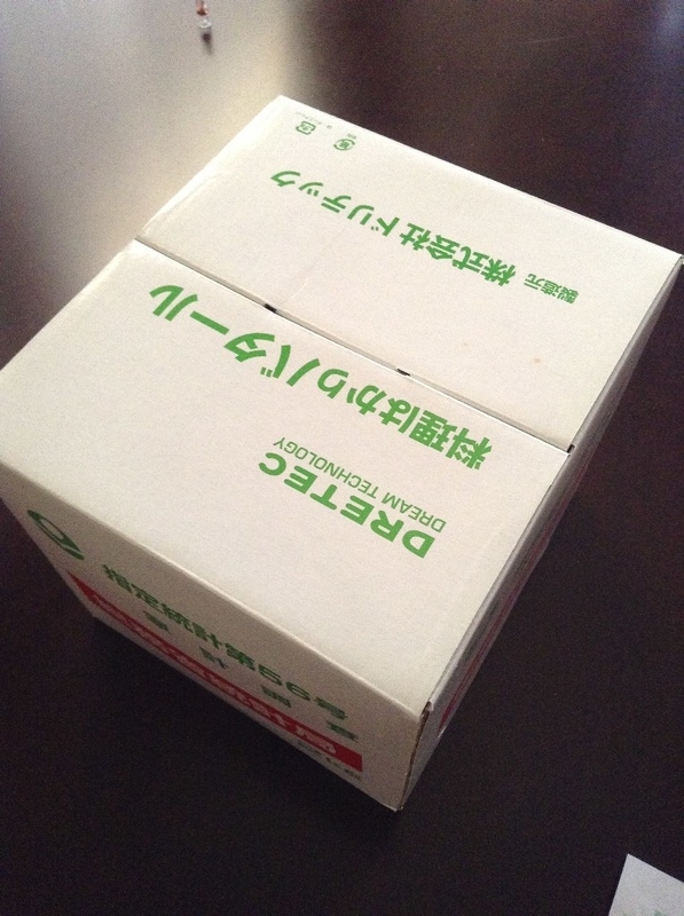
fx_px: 872
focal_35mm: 33
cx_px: 342
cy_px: 458
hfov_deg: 42.8
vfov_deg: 55.4
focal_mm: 3.3
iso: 250
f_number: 2.4
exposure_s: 1/24
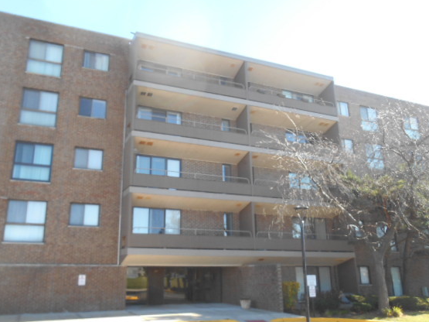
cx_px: 190
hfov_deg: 59.8
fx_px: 372
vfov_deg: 46.8
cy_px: 162
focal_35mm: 30
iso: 160
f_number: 3.4
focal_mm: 4.7
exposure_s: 1/250
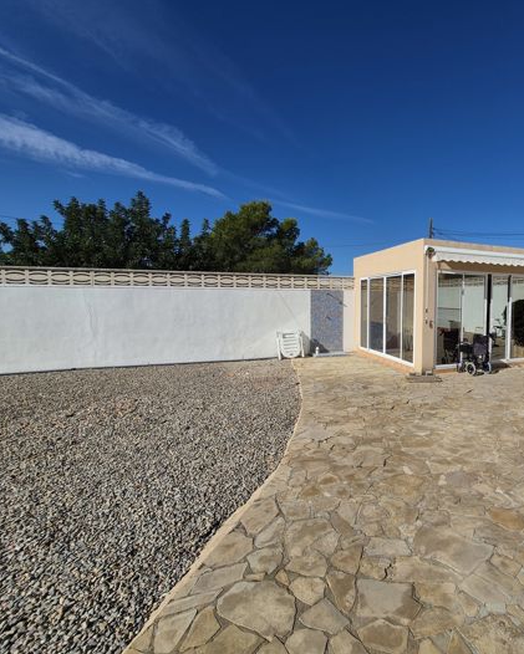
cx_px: 394
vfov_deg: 89.6
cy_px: 327
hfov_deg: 71.6
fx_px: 329
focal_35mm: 17
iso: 50
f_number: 2.2
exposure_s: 1/4368
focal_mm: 1.74
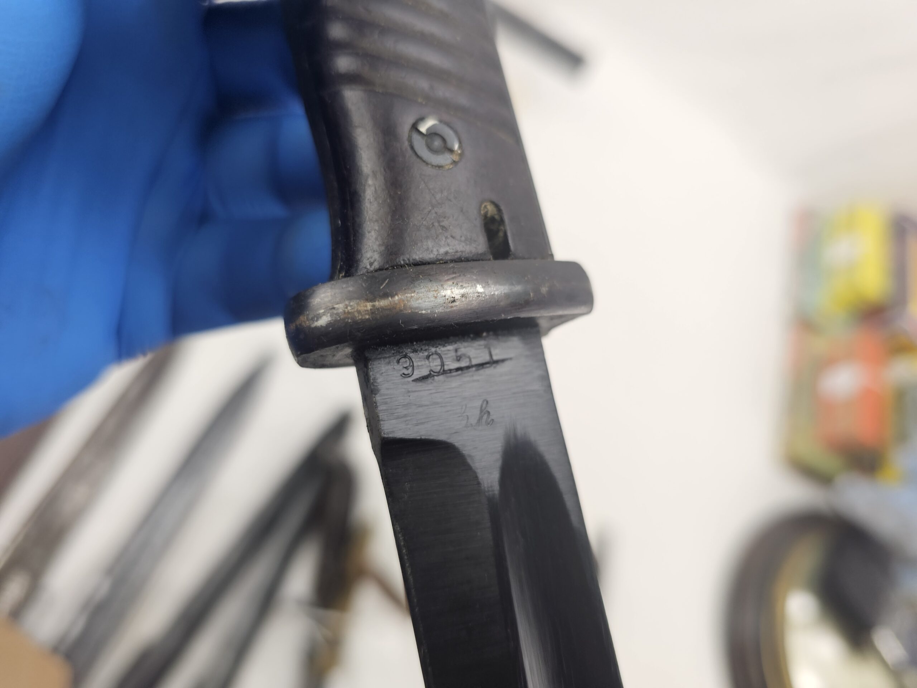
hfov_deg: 73.9
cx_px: 458
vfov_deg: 58.9
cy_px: 344
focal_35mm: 23
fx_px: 609
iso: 80
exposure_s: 1/100
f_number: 1.7
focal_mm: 6.3
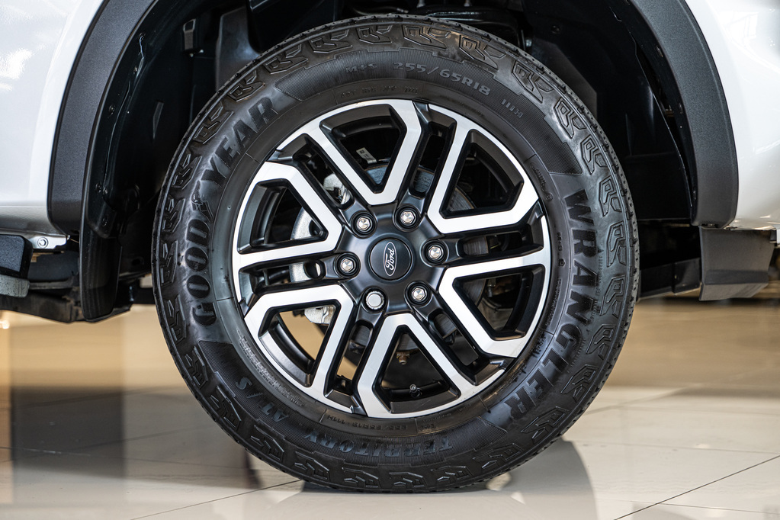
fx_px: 1625
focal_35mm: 75
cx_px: 390
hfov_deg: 27.0
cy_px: 260
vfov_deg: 18.2
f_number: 3.5
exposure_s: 1/125
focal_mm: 75
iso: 640
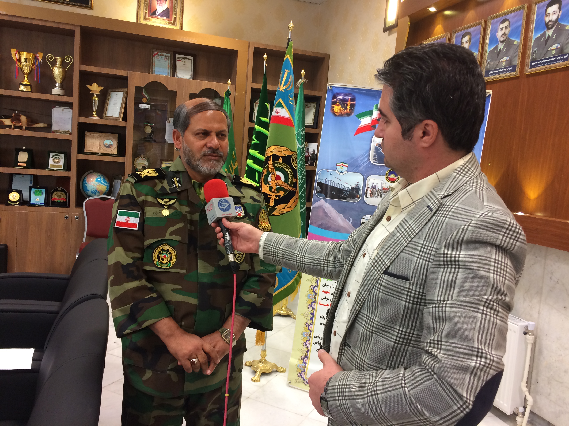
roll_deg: -5.0
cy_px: 213
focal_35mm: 29
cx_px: 284
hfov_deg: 61.7
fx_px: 477
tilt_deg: -8.3
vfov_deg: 48.2
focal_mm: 4.15
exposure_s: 1/33
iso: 100
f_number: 2.2
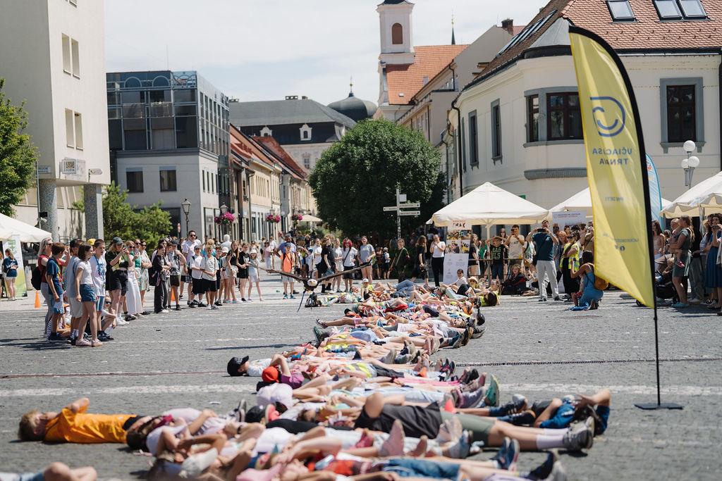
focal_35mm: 61
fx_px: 1226
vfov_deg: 22.2
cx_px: 309
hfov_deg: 32.8
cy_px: 287
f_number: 2
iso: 100
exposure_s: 1/6400
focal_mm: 50
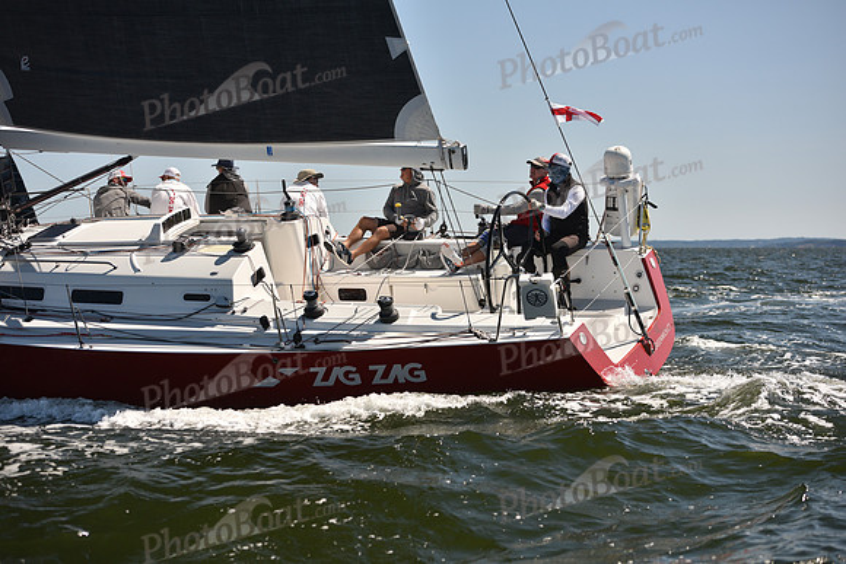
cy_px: 282
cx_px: 423
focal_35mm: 70
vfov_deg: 19.5
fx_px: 1645
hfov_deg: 28.8
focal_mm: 70
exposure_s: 1/1600
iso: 250
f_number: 3.5
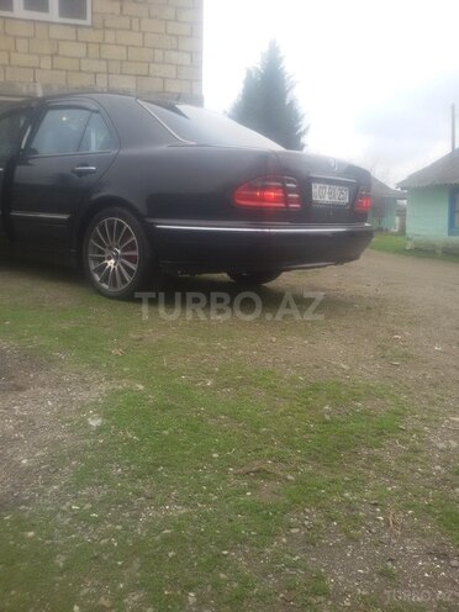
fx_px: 548
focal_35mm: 31
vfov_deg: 58.4
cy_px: 306
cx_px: 230
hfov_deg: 45.4
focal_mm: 2.93
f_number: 2.4
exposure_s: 1/140
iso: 40
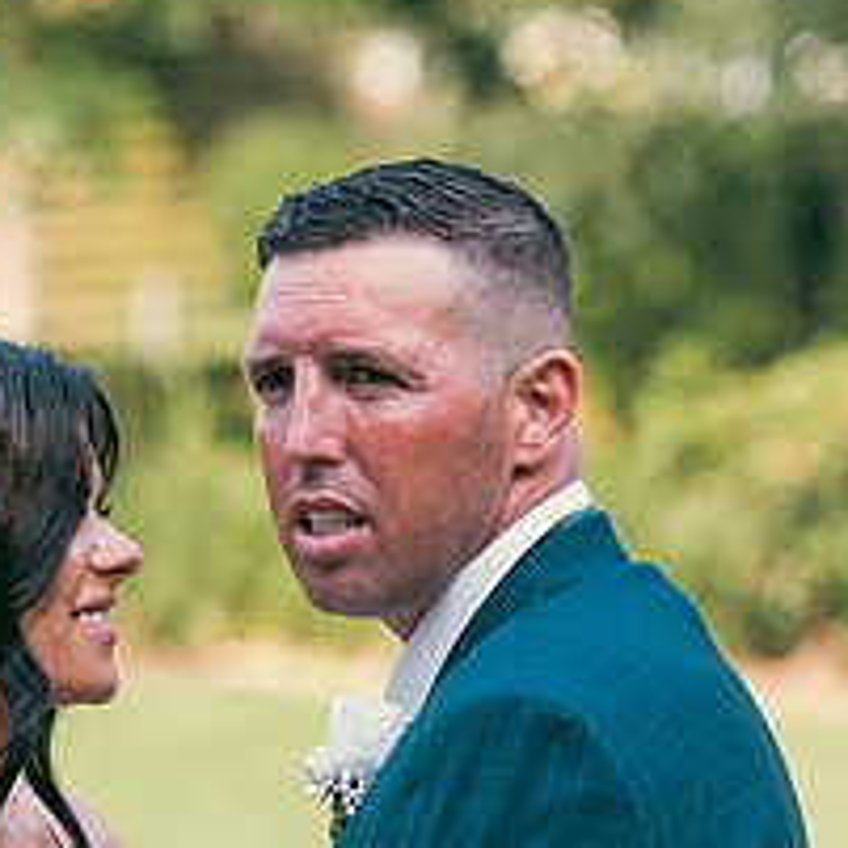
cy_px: 787
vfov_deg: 5.3
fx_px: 9174
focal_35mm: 331
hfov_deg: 5.3
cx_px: 17
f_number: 3.5
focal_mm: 135
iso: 100
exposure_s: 1/200
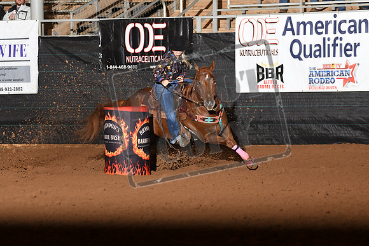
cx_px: 184
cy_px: 123
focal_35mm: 220
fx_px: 2255
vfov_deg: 6.2
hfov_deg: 9.4
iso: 1000
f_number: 5.6
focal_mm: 220
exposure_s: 1/250
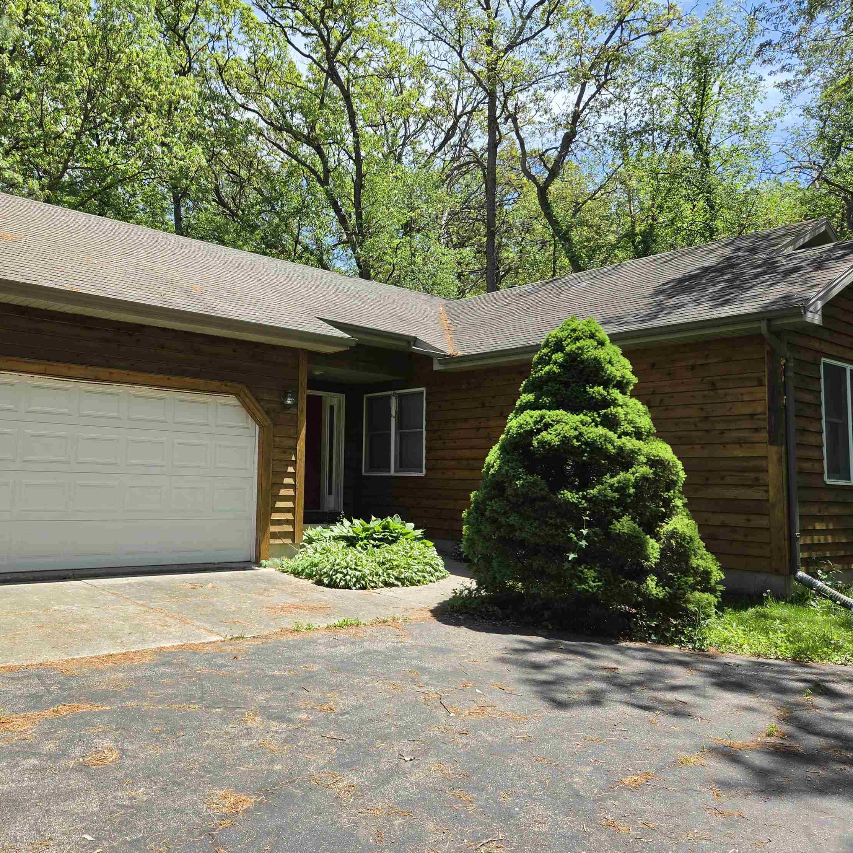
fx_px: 781
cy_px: 415
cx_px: 282
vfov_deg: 57.3
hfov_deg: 56.1
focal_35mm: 28
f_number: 1.8
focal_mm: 5.4
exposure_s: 1/1920
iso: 80
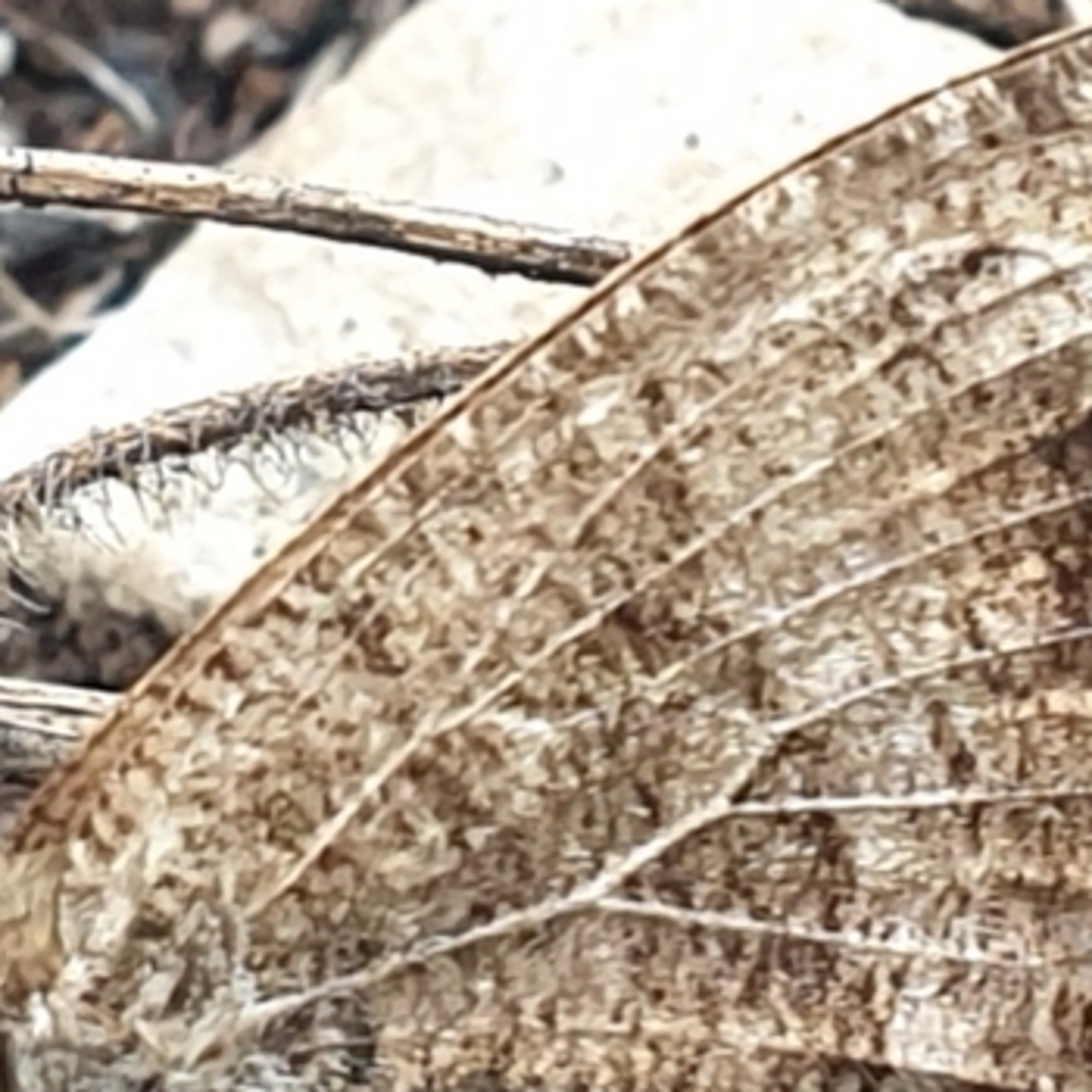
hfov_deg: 30.5
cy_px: 724
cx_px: 585
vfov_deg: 30.3
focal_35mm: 56
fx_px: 1999
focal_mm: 4.3
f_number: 2.4
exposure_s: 1/60
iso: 64
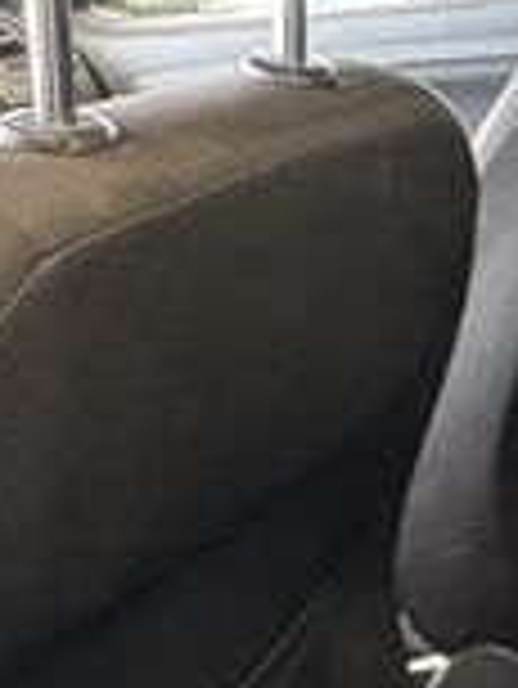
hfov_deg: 17.5
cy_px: 540
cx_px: 847
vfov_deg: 26.2
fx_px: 1454
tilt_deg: -27.1
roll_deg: +0.0
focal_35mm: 73
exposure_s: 1/60
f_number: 2.2
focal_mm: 2.22
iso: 800
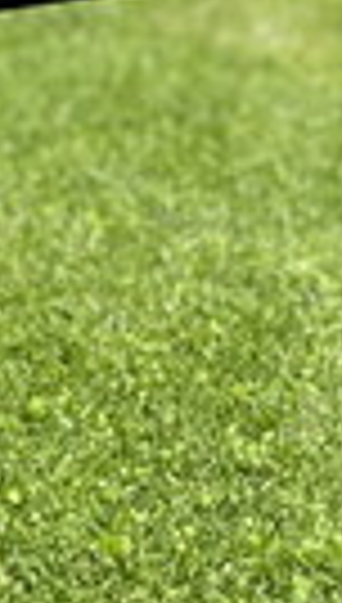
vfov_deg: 14.4
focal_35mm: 144
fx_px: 2307
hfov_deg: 7.7
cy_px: -128
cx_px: -558
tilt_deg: -8.0
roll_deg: -1.5
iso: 50
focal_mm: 4.2
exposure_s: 1/2564
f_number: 1.6
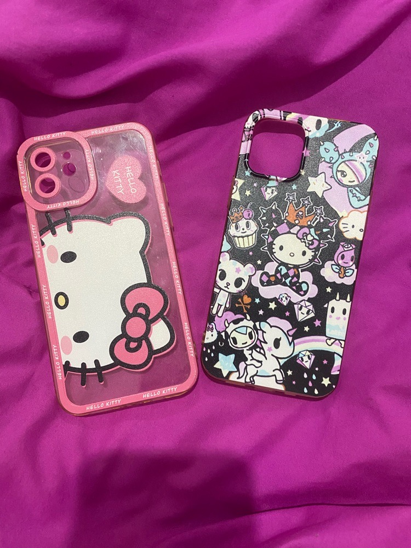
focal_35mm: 26
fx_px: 412
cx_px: 206
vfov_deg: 67.3
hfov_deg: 53.1
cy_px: 274
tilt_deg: -77.7
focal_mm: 4.25
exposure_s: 1/33
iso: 400
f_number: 1.8
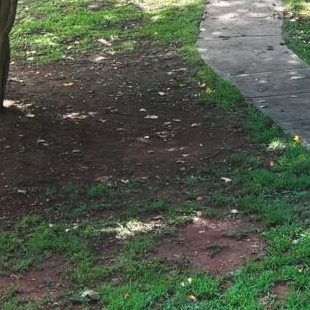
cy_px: -79
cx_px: 231
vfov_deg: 11.2
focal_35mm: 152
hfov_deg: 11.5
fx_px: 1540
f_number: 1.6
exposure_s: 1/121
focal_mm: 5.96
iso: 64
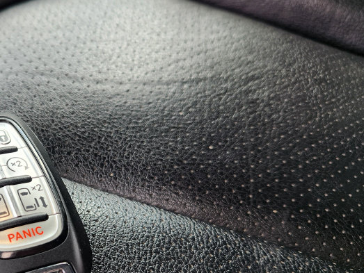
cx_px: 28
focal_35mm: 45
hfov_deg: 38.7
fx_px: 474
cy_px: 183
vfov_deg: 32.0
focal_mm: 5.4
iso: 40
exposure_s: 1/180
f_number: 1.8
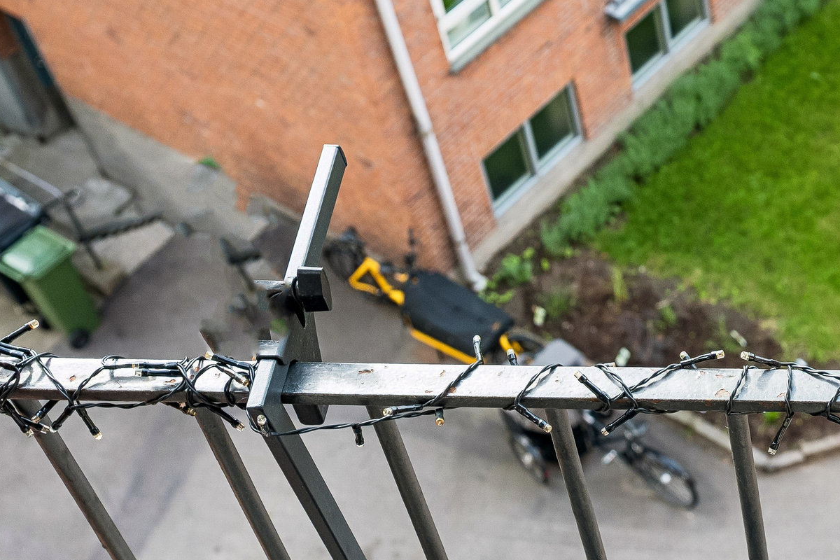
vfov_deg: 18.2
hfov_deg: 25.2
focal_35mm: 75
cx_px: 913
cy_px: 274
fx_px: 1750
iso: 400
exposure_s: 1/200
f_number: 6.3
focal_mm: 30
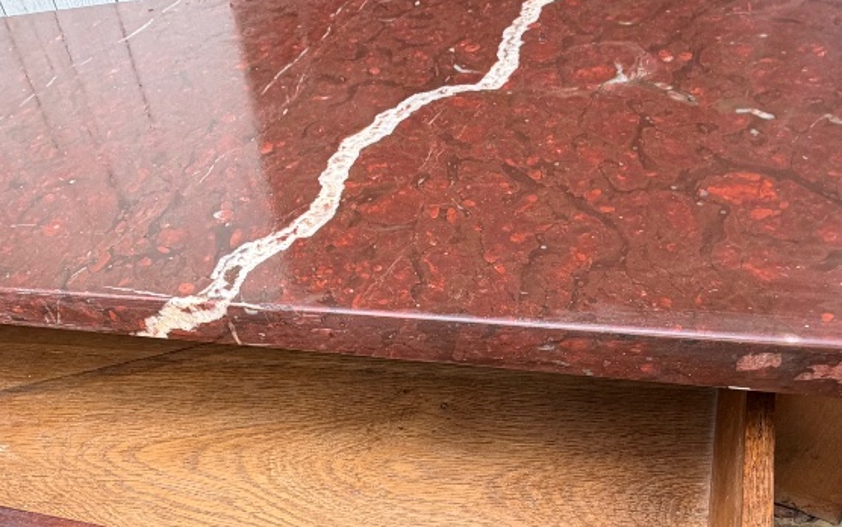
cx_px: 288
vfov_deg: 35.6
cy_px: 529
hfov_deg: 58.4
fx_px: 735
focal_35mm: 32
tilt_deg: -48.6
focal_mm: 2.22
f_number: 2.2
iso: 80
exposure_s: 1/121
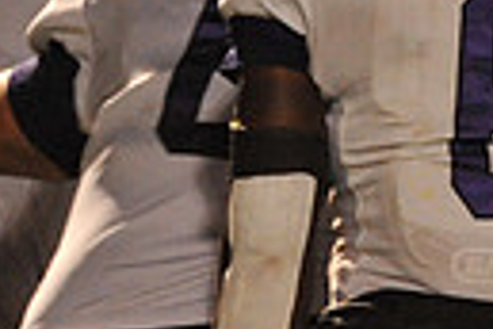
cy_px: 46
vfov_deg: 0.5
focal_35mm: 2708
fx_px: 37082
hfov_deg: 0.8
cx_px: 1059
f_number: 6.3
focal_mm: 600
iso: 6400
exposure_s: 1/200
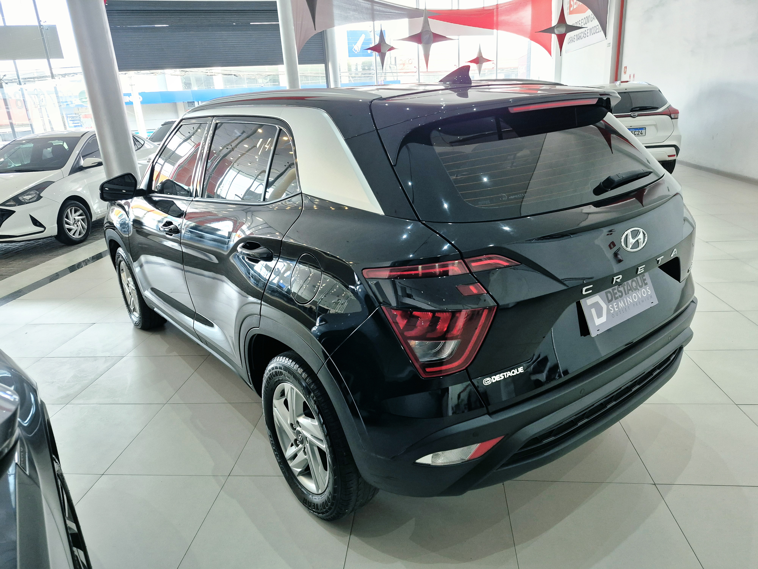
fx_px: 504
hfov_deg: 73.9
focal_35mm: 23
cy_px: 284
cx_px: 379
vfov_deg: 58.9
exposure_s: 1/120
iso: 250
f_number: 1.8
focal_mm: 5.4
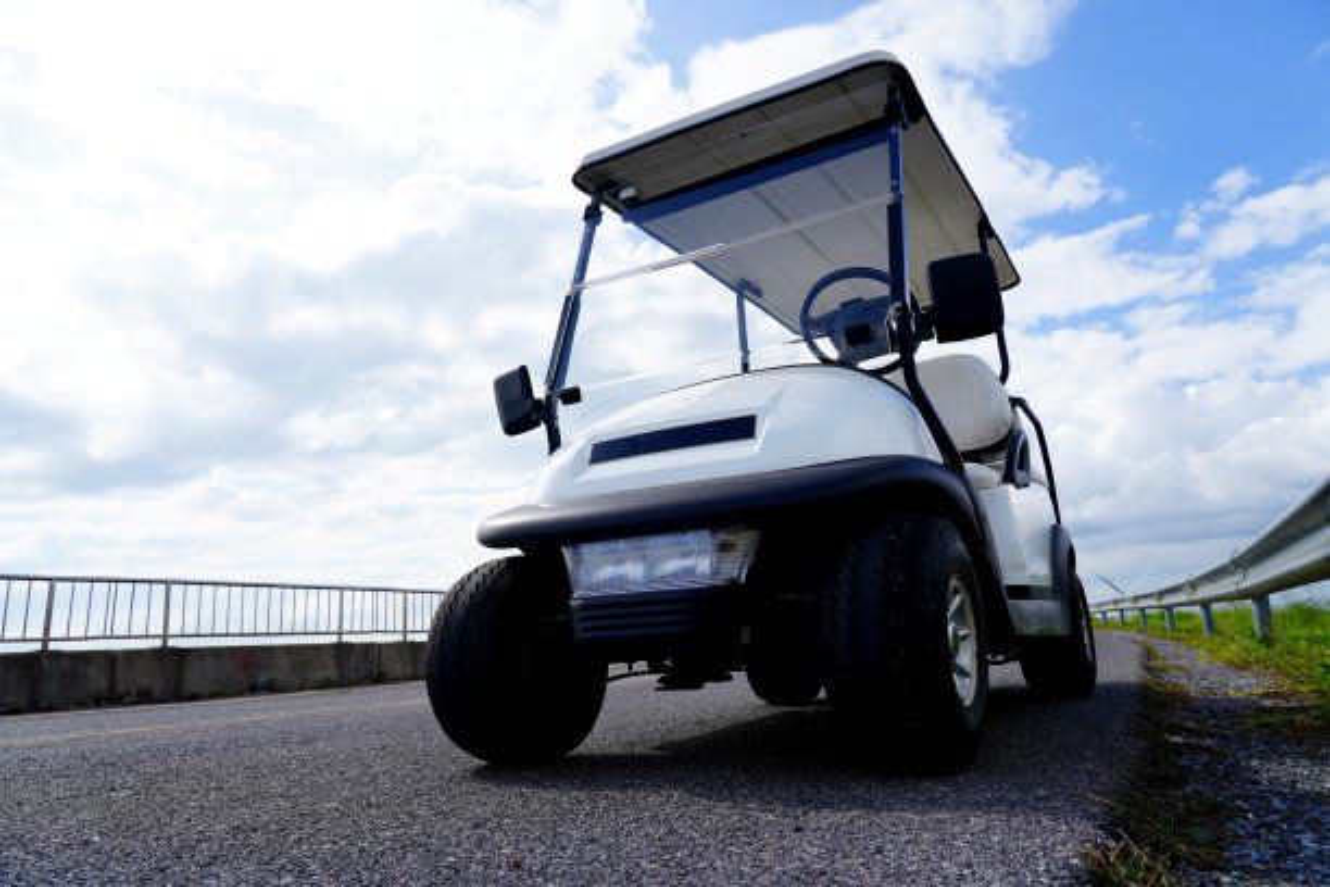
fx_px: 887
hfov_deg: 73.7
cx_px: 665
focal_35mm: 24
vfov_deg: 53.1
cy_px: 444
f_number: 6.3
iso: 100
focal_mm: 24
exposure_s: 1/400
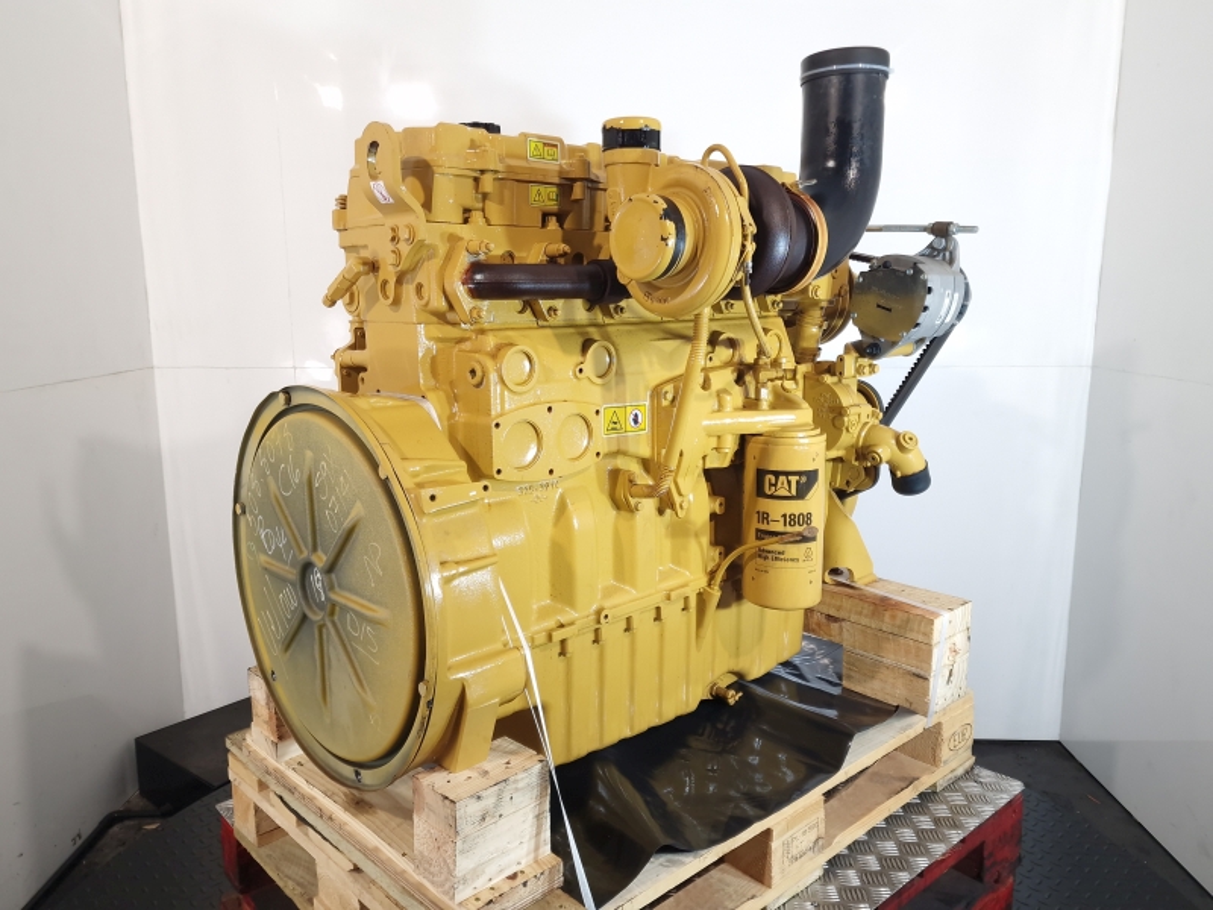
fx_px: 806
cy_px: 455
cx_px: 606
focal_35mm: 23
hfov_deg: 73.9
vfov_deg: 58.9
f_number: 1.8
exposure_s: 1/50
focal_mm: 6.4
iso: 64
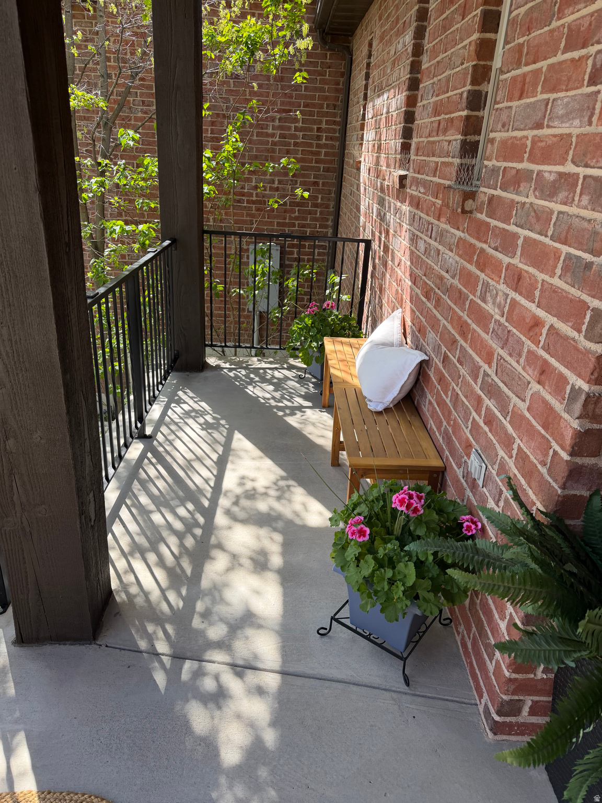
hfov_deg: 56.8
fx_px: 557
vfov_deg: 71.6
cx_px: 301
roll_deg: -3.1
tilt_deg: -24.8
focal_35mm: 24
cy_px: 402
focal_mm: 6.76
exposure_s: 1/822
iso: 100
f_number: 1.78
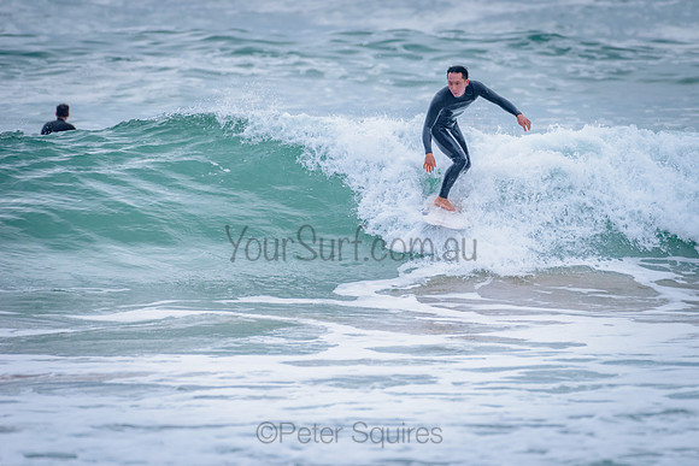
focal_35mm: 613
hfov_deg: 3.4
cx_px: 428
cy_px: 180
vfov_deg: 2.2
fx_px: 11903
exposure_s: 1/2000
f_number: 5.6
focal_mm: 500
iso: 800
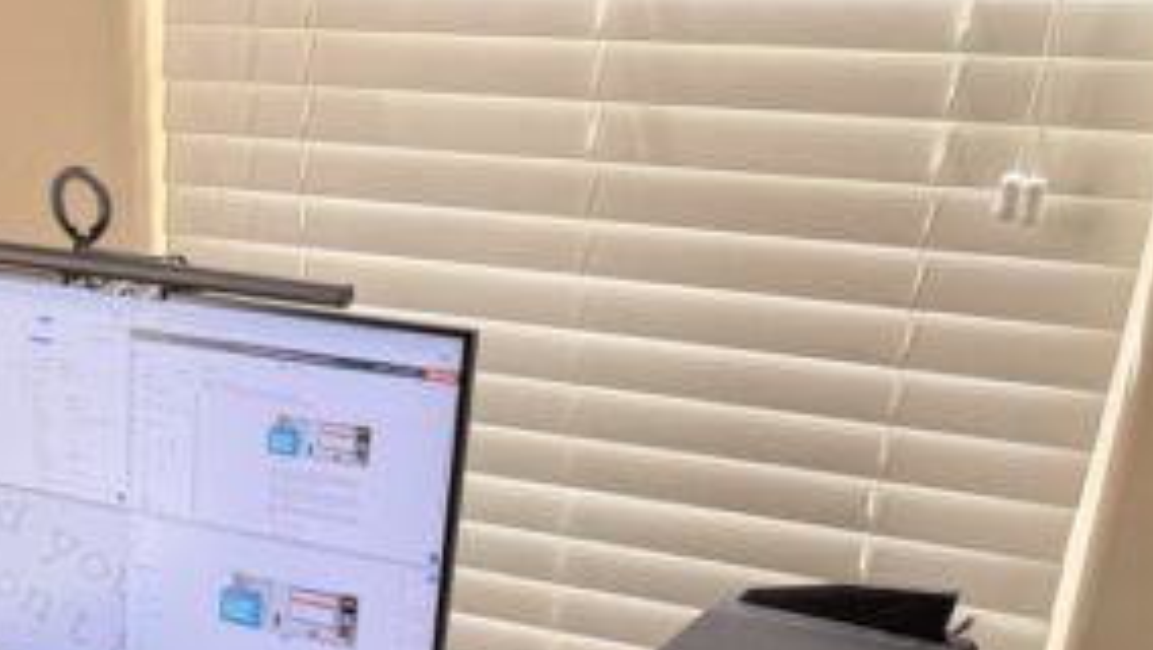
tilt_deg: -32.5
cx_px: 81
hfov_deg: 31.1
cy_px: 979
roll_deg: +3.6
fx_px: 1957
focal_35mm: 64
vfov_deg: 17.0
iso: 125
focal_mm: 6.76
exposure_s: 1/121
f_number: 1.78
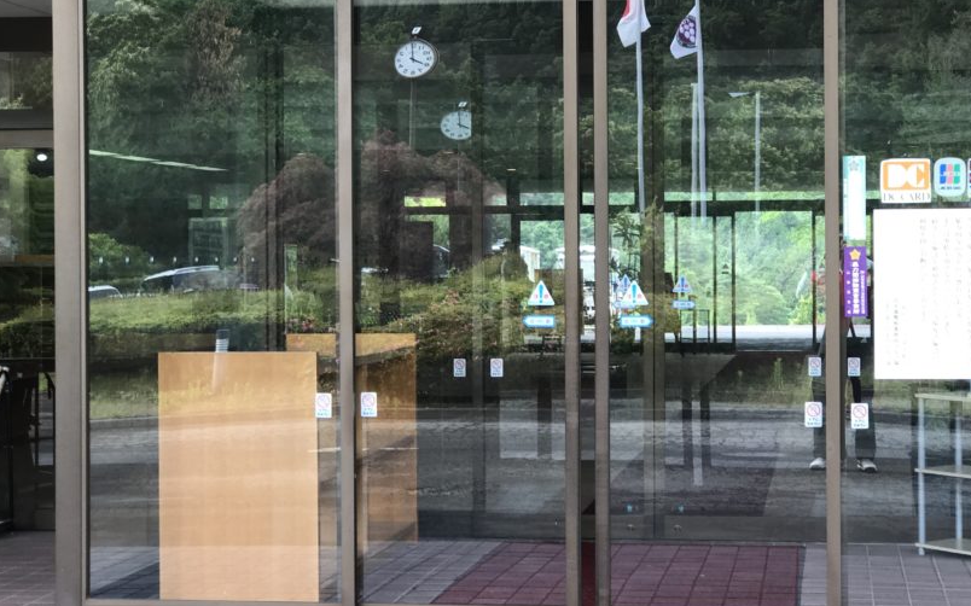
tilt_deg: +0.0
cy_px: 266
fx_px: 2037
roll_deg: +0.2
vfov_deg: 16.9
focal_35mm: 77
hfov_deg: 26.8
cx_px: 535
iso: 25
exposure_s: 1/50
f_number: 2.8
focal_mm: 6.6
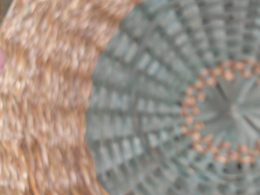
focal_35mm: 60
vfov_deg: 24.3
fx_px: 451
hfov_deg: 31.1
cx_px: 220
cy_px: 69
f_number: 8.8
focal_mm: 5.8
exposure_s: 1/25
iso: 80
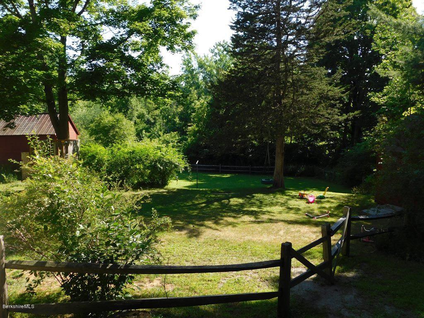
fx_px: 367
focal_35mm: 30
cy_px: 159
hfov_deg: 60.0
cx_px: 212
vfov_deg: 46.8
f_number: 3.2
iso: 125
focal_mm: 5.3
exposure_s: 1/500
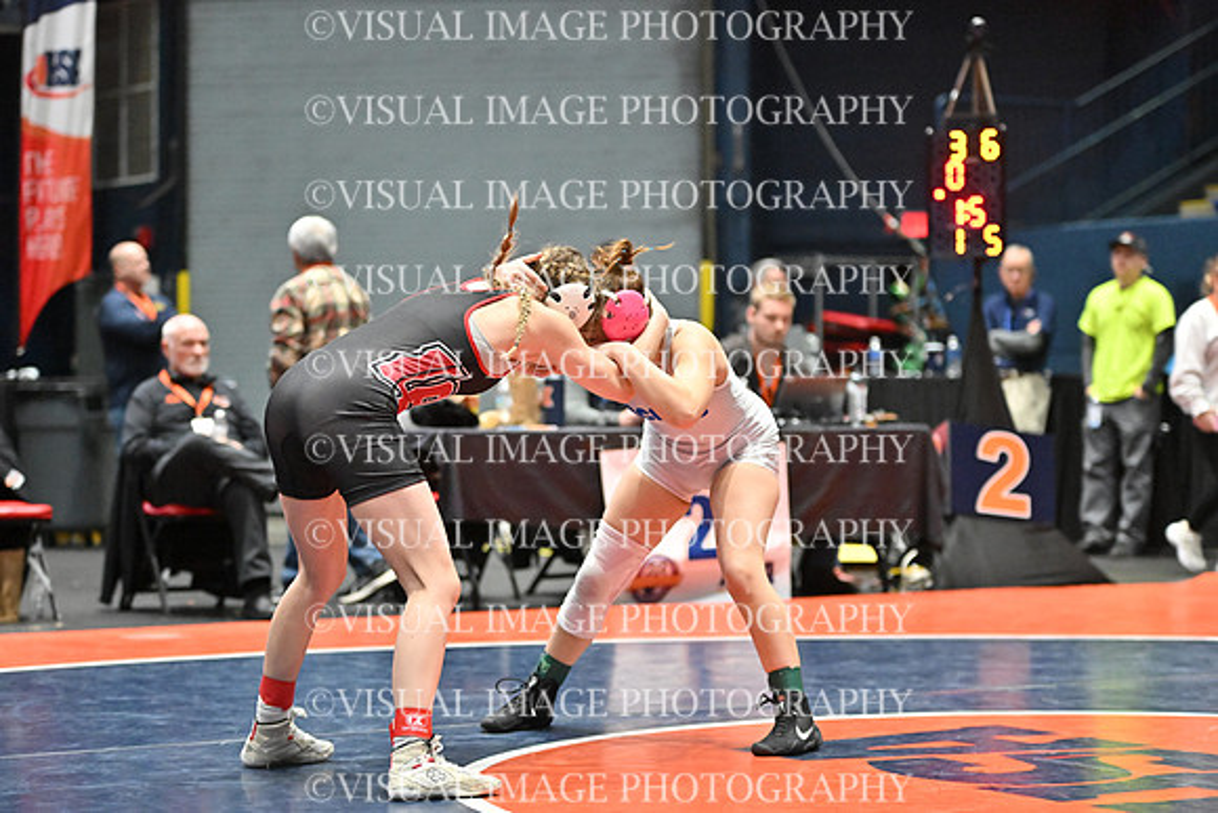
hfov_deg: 20.4
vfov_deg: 13.7
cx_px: 609
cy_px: 406
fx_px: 3384
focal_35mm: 100
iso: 6400
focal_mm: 100
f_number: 2.8
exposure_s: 1/1000
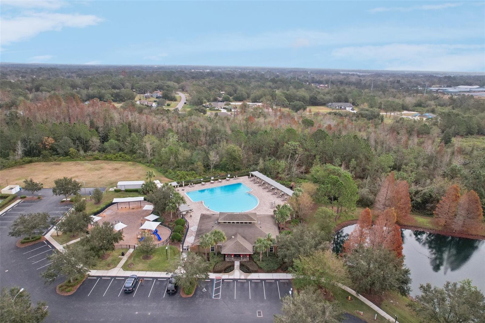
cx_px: 242
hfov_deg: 78.6
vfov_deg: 57.2
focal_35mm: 22
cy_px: 162
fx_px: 296
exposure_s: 1/500
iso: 400
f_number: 2.8
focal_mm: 8.4
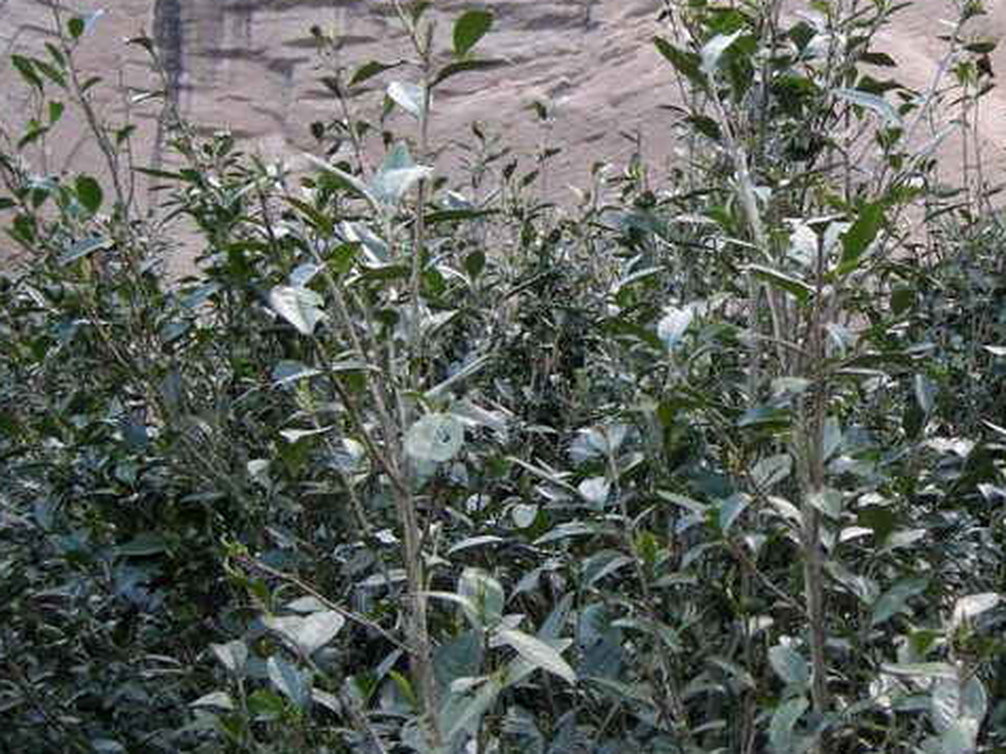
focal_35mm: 59
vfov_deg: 24.7
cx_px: 824
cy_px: 282
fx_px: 1714
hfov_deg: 31.7
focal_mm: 7.5
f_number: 2.7
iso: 120
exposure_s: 1/56.7
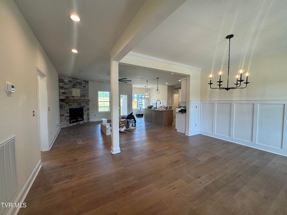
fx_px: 116
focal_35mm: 14
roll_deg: -0.4
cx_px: 144
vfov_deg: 85.7
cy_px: 108
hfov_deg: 102.1
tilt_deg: -3.2
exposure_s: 1/120
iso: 80
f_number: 2.2
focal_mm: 2.22
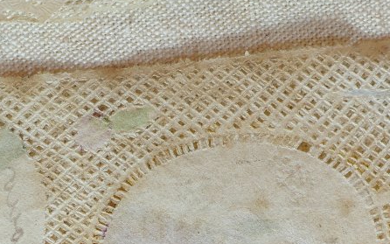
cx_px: 229
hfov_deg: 12.2
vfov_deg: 7.6
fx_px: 1818
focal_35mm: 171
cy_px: 314
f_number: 4.5
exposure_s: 1/160
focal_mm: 30
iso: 200
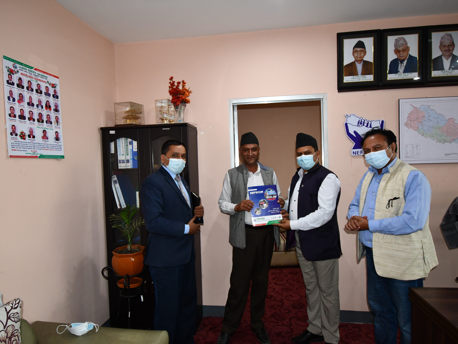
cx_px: 228
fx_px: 278
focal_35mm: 21
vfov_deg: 63.4
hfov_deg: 79.0
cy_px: 173
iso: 1400
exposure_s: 1/60
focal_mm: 13
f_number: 4.8
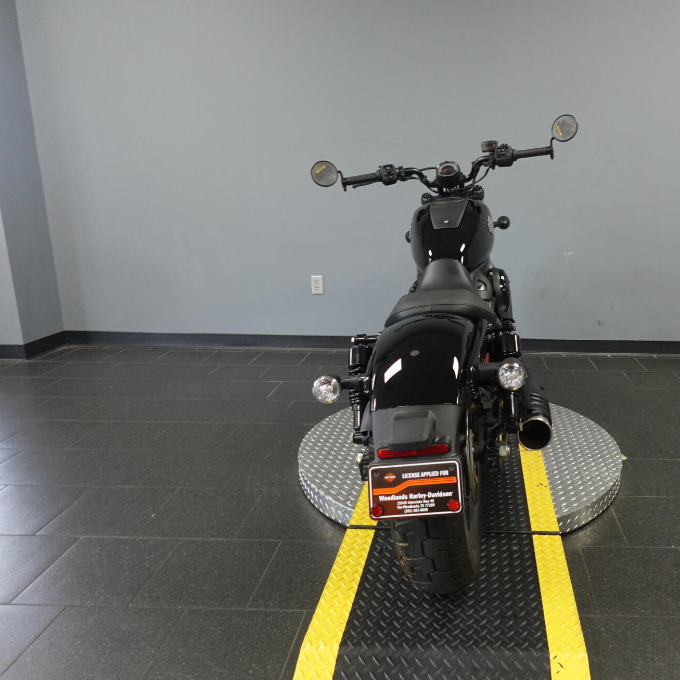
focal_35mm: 26
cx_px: 460
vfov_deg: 60.9
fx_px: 578
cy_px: 337
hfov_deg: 59.4
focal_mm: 7.6
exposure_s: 1/80
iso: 640
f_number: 2
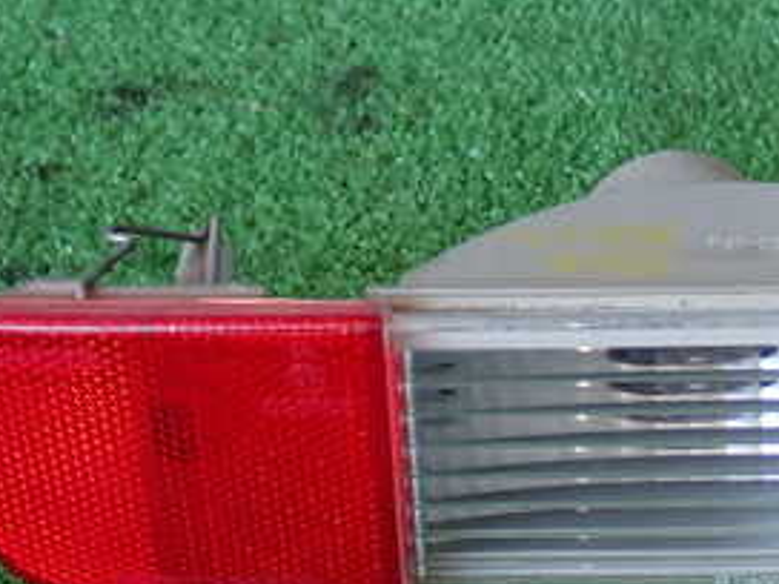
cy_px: 412
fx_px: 2183
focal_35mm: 97
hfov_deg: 20.0
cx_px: 610
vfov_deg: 15.2
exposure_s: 1/60
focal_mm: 7.84
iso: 200
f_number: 2.9
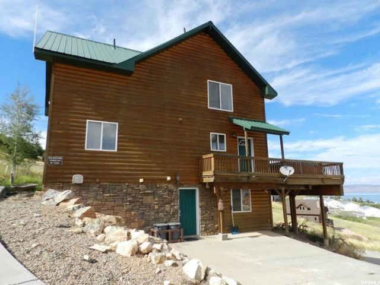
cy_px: 142
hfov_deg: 73.9
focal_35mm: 23
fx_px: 252
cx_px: 190
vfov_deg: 58.9
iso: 160
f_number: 4
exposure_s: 1/800
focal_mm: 4
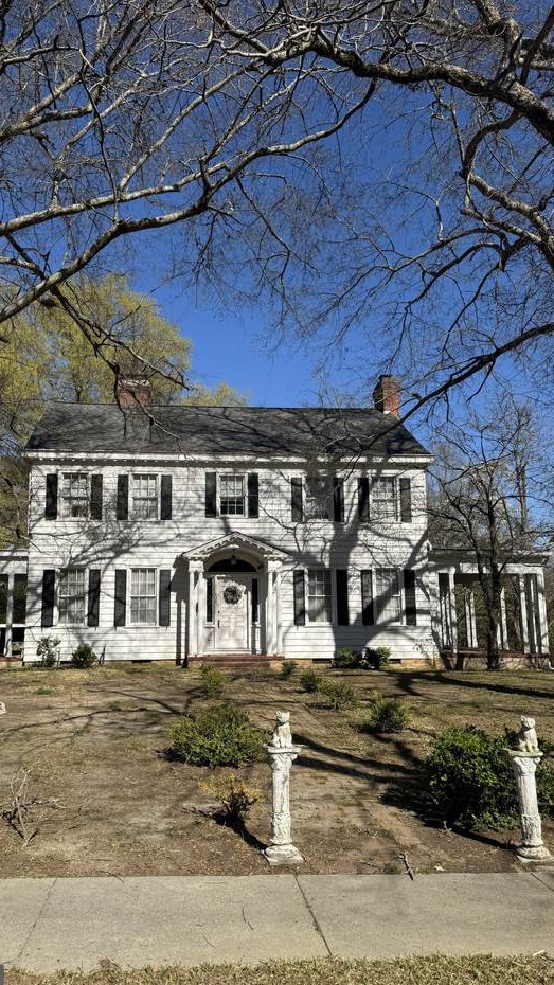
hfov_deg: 42.8
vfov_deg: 69.8
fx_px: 705
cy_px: 507
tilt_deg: +8.6
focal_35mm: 27
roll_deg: +0.4
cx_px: 233
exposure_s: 1/5348
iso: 80
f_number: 1.78
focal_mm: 6.76
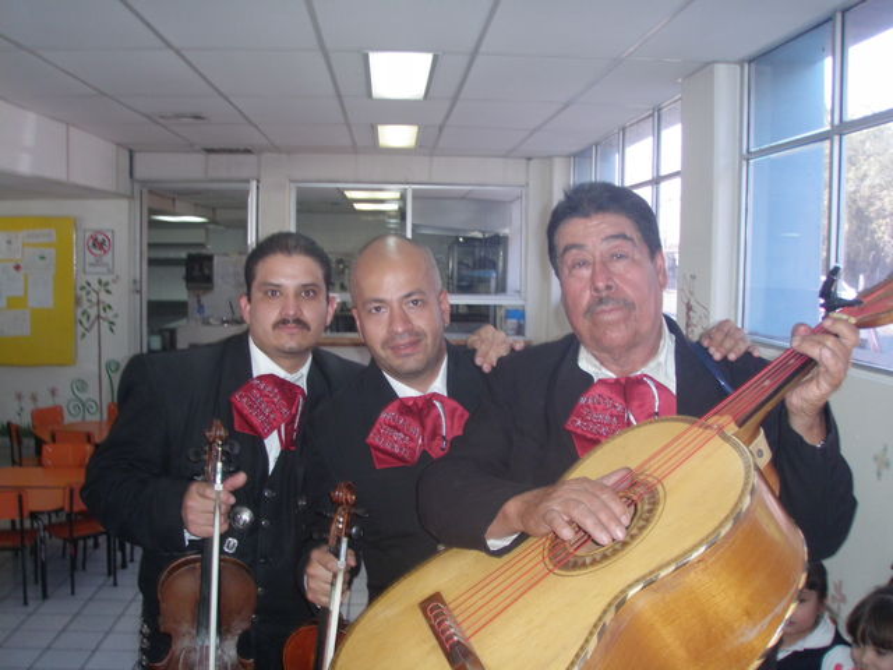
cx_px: 446
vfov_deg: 37.7
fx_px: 980
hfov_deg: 49.0
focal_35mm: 38
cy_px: 335
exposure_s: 1/30
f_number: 3.5
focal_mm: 6.7
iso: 160
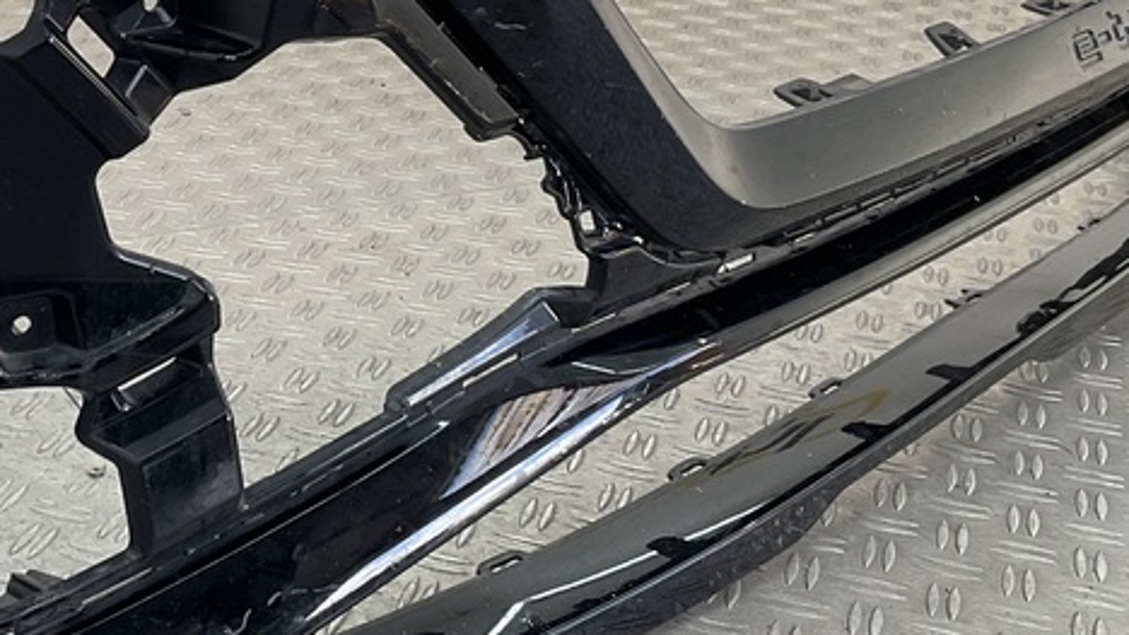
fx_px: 2035
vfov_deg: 17.5
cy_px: 87
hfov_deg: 30.4
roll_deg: -5.4
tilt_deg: -19.0
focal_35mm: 68
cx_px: 265
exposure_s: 1/120
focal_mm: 3
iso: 20
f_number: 1.8
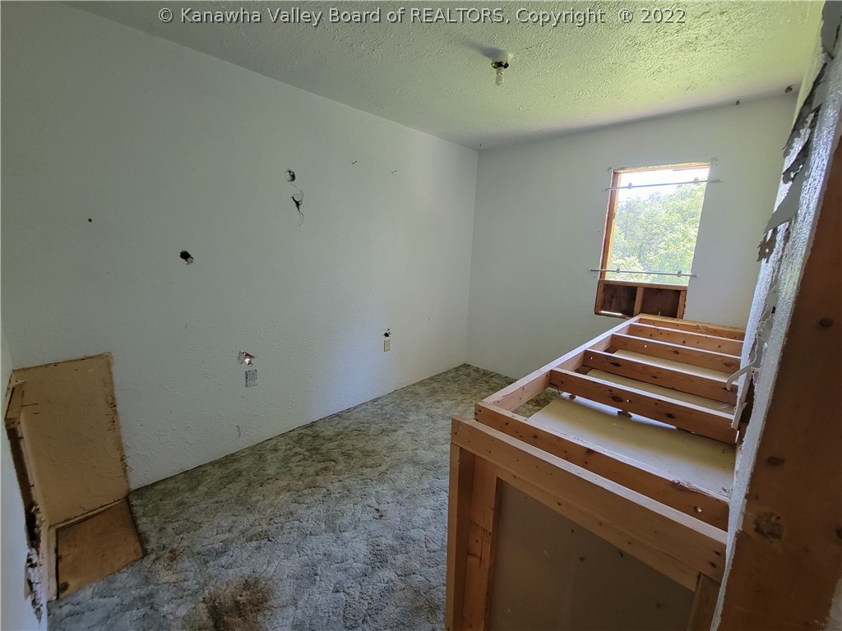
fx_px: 316
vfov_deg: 89.9
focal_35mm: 13
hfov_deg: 106.2
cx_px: 421
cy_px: 316
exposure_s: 1/60
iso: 200
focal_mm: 2.2
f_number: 2.2
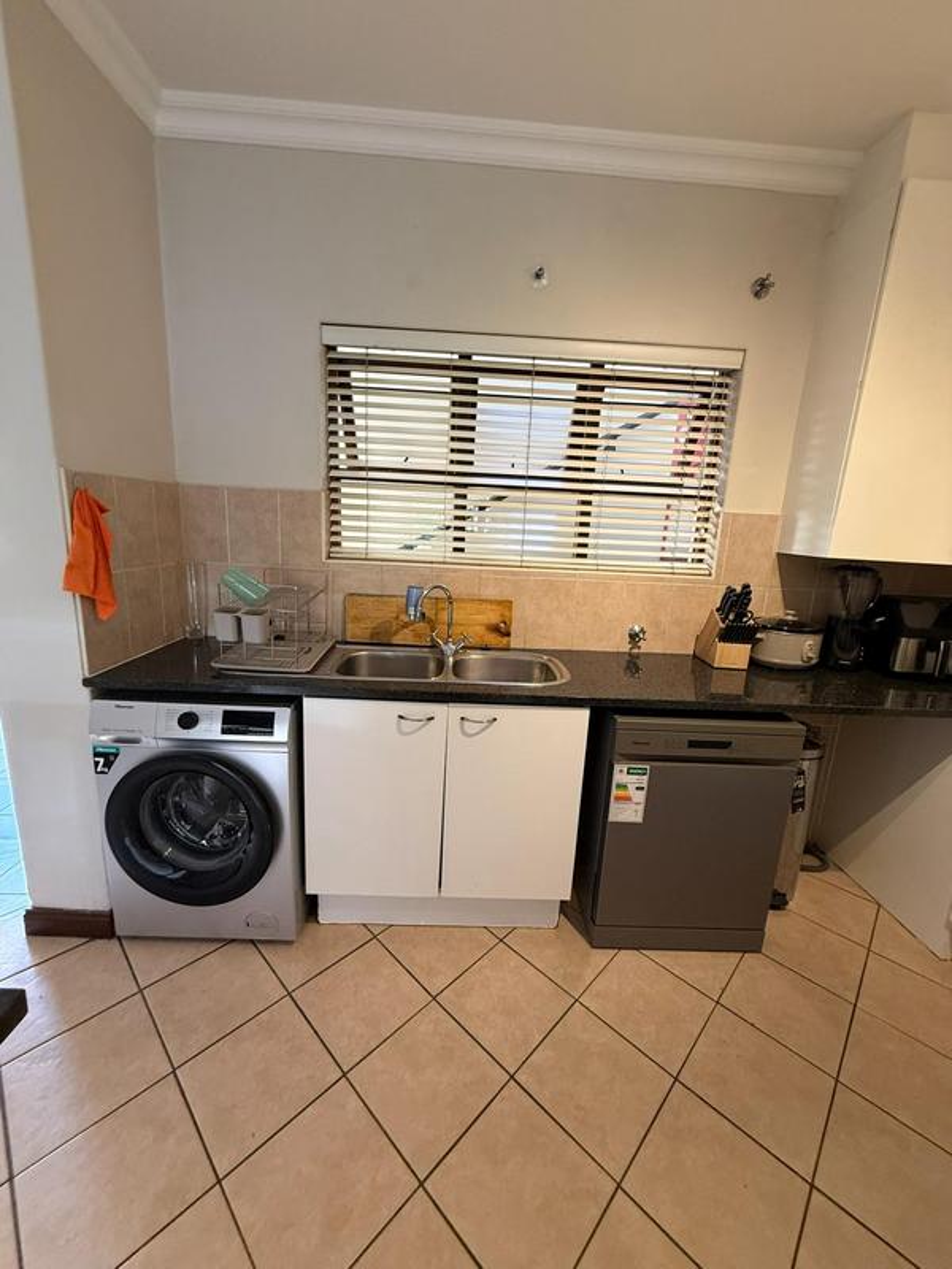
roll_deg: -3.0
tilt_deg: -11.8
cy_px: 634
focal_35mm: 14
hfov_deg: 85.7
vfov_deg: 102.1
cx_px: 476
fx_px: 513
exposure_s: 1/50
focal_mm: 2.22
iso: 250
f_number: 2.2
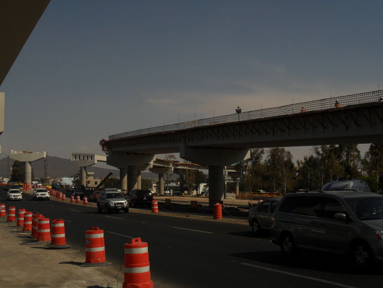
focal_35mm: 52
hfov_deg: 36.8
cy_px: 144
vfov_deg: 28.0
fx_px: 575
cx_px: 192
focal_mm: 9.3
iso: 100
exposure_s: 1/350
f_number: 12.6
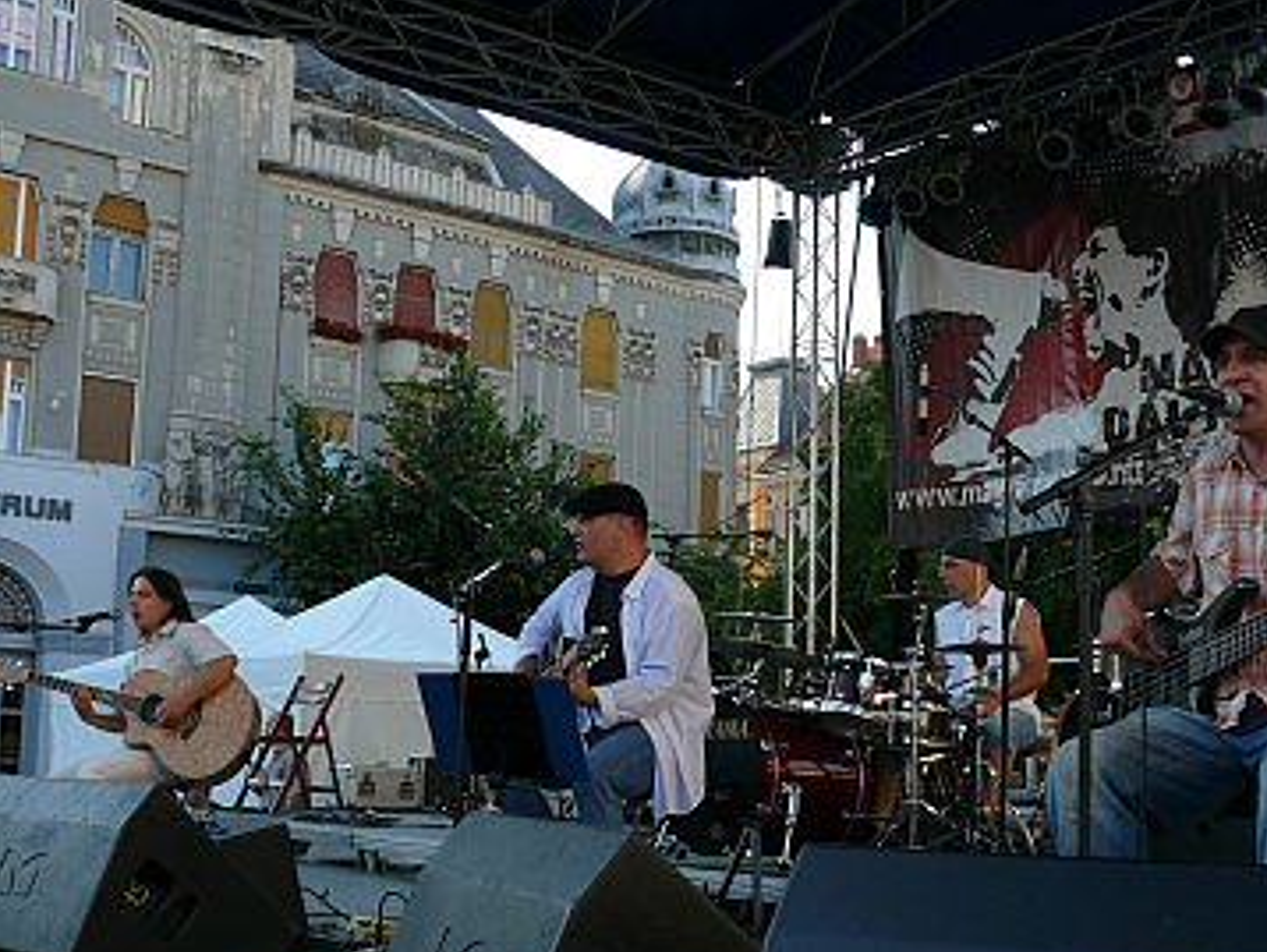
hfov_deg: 42.6
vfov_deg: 32.8
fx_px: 1612
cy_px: 577
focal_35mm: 44
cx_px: 793
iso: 100
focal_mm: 7.5
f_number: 4
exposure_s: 1/200
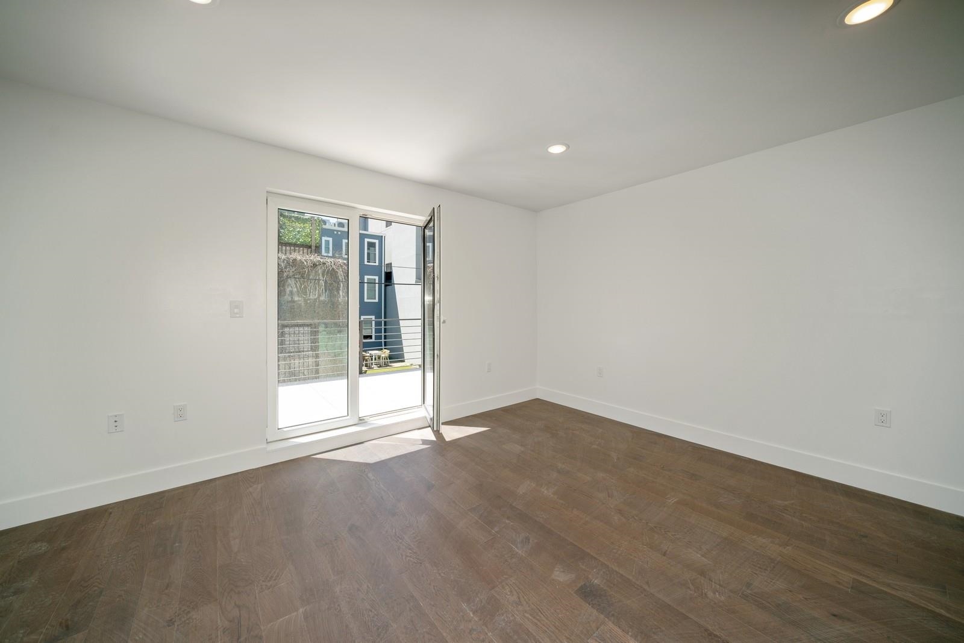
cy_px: 322
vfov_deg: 90.0
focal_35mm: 12
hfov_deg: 112.6
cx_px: 482
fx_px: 321
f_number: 5.6
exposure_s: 1/250
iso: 200
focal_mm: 12
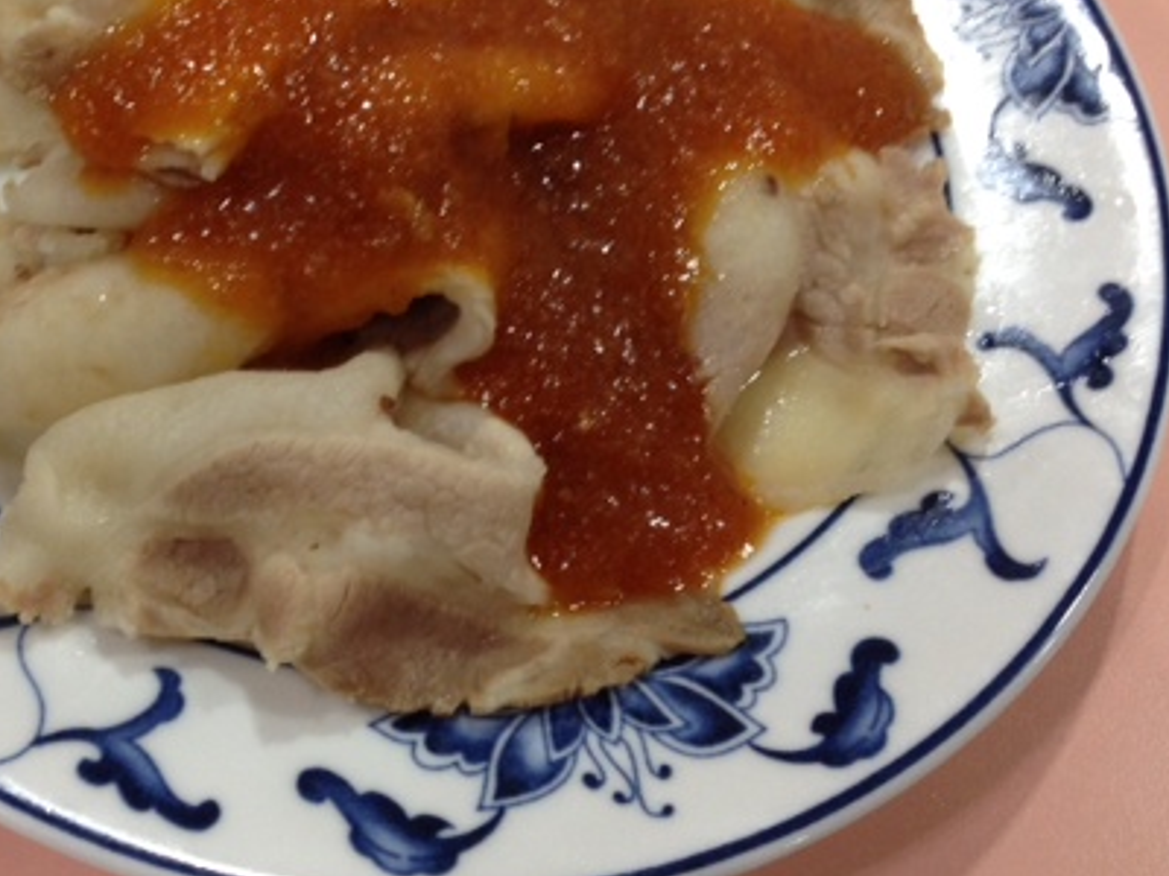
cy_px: 251
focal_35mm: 56
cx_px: 389
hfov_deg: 34.0
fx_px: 1891
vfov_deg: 25.9
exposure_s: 1/20
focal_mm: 4.28
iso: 100
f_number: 2.4
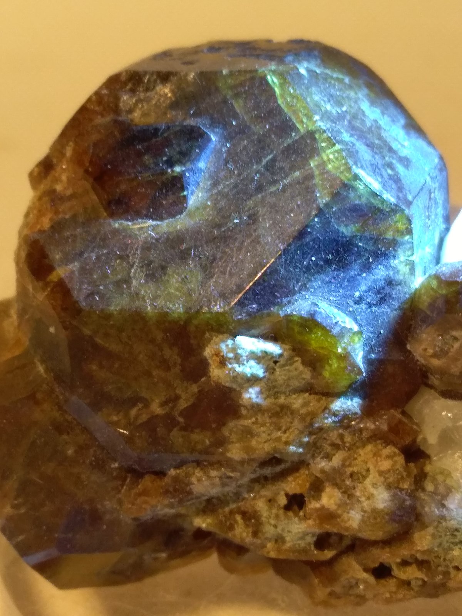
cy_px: 308
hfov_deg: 53.1
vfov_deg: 67.3
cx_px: 231
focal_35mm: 26
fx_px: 463
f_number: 2
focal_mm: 3.54
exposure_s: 1/33.3
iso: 184
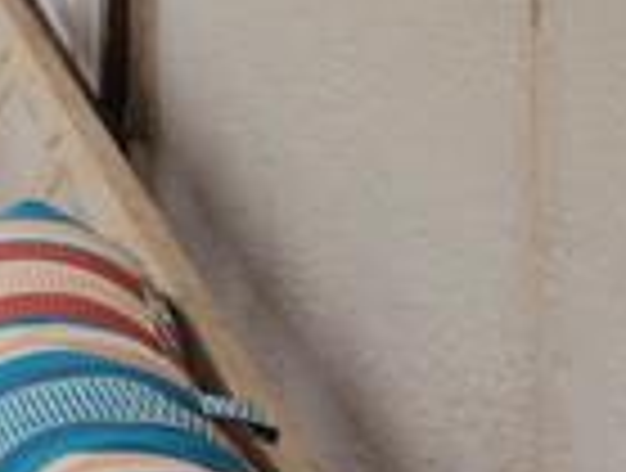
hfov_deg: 9.8
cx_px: -1518
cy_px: -598
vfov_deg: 11.3
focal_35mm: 113
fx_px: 2049
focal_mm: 16
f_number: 9
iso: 160
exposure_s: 1/400
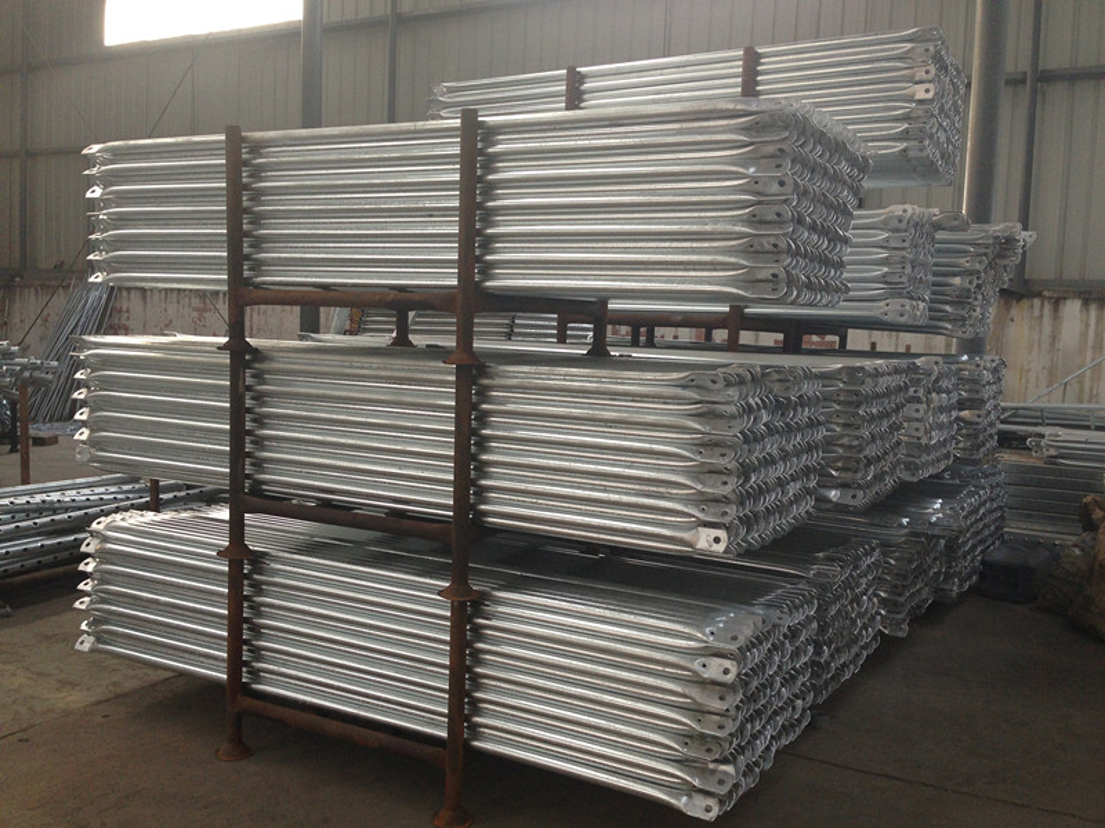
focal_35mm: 33
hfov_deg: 55.4
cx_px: 552
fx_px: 1053
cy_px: 414
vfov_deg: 42.9
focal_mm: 4.13
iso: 80
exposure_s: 1/120
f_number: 2.4
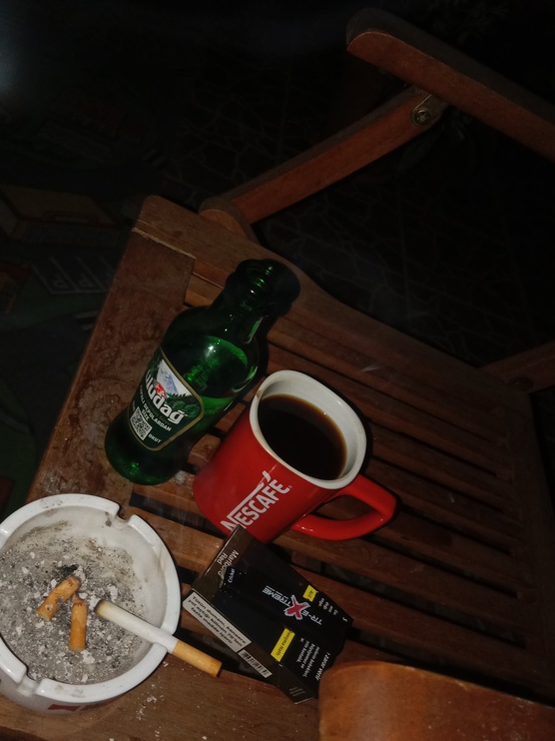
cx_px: 236
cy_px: 391
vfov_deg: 58.3
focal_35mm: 31
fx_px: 663
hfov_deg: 45.3
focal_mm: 3.4
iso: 369
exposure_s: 1/33.3
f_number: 2.2
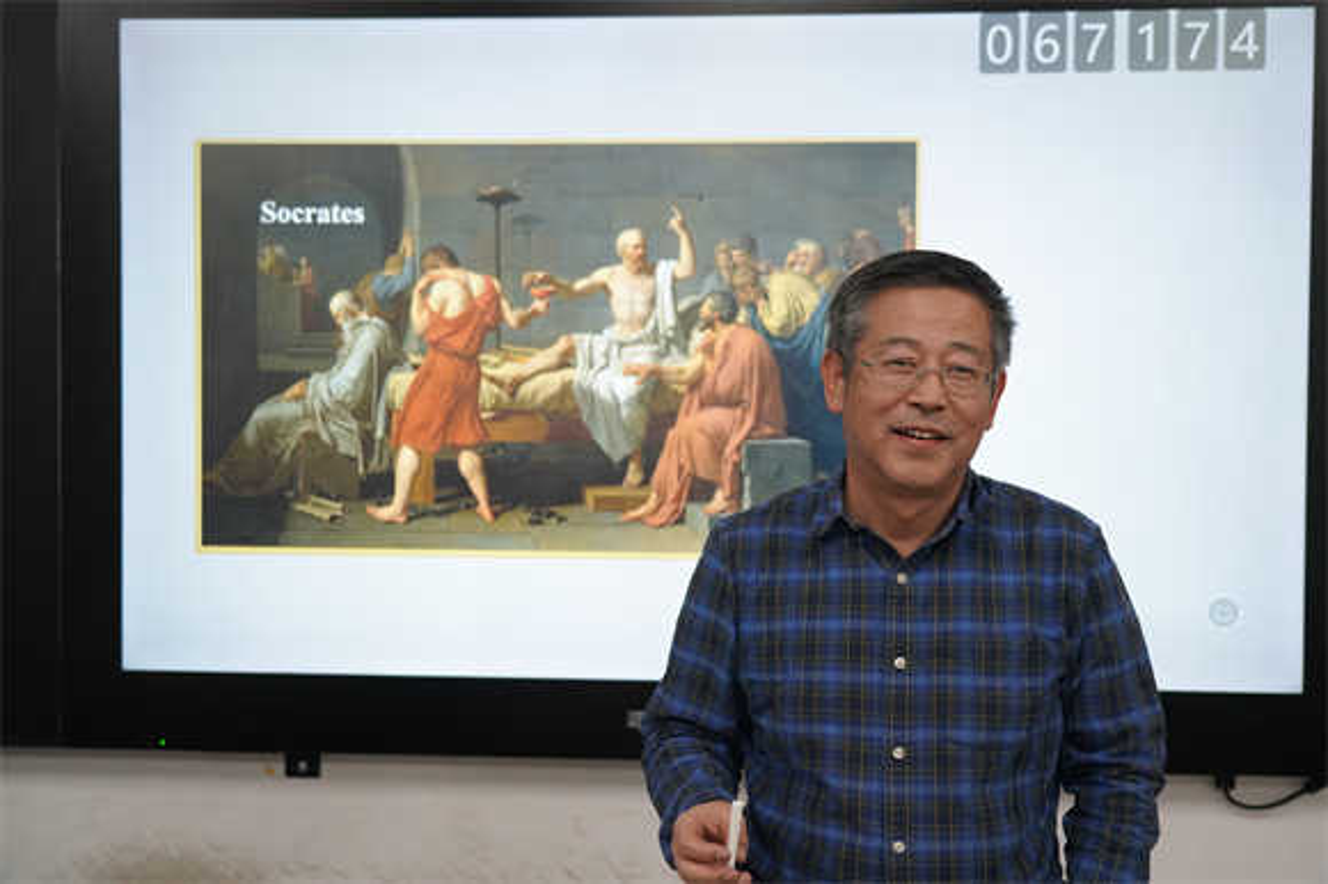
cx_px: 664
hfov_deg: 49.6
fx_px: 1438
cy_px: 442
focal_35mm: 39
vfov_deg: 34.2
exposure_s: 1/160
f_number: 4
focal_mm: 39
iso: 2000
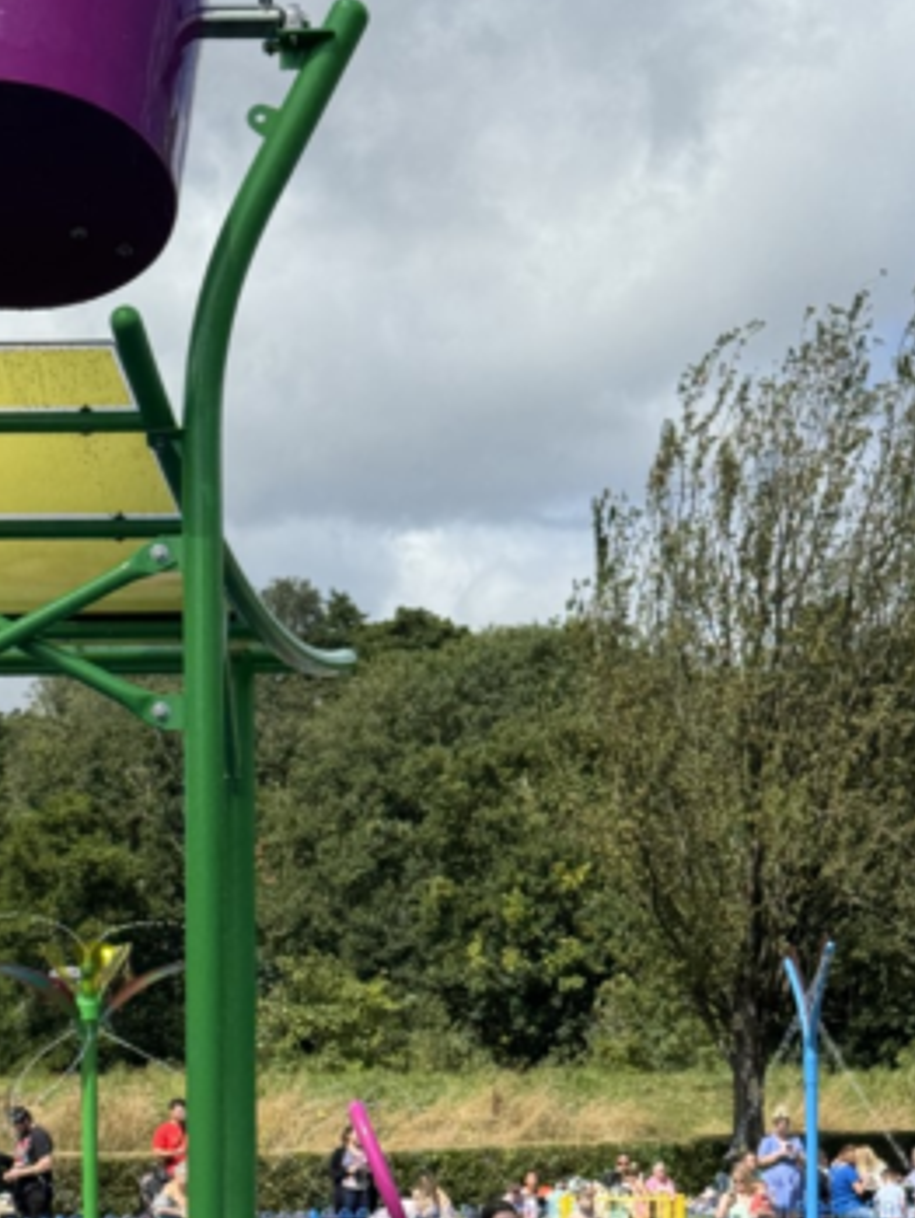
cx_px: 337
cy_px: 986
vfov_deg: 20.0
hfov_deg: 15.2
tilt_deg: +3.4
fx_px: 3417
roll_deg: -0.3
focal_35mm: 97
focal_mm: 6.76
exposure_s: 1/3425
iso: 64
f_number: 1.78
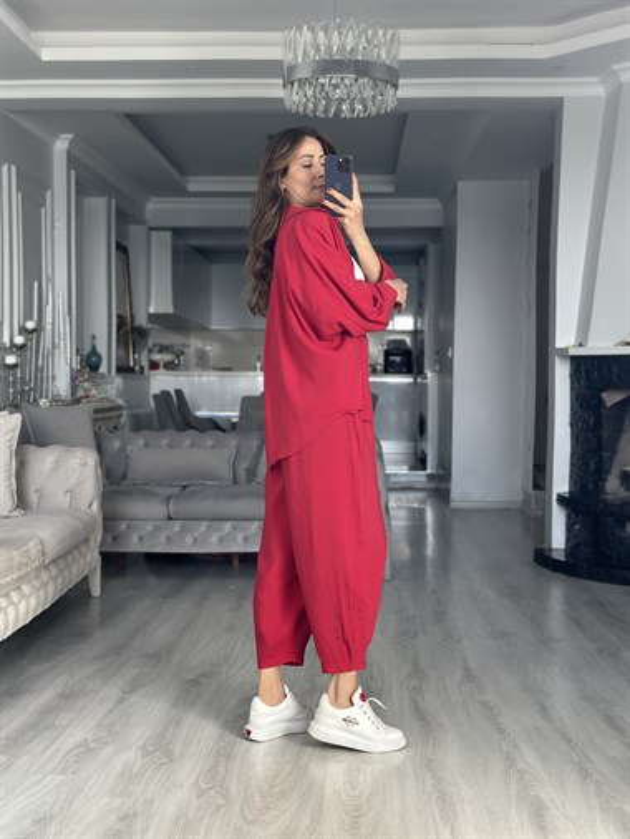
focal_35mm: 48
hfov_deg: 30.3
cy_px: 420
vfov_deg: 39.6
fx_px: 1164
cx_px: 315
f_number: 1.78
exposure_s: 1/121
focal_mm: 6.86
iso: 125
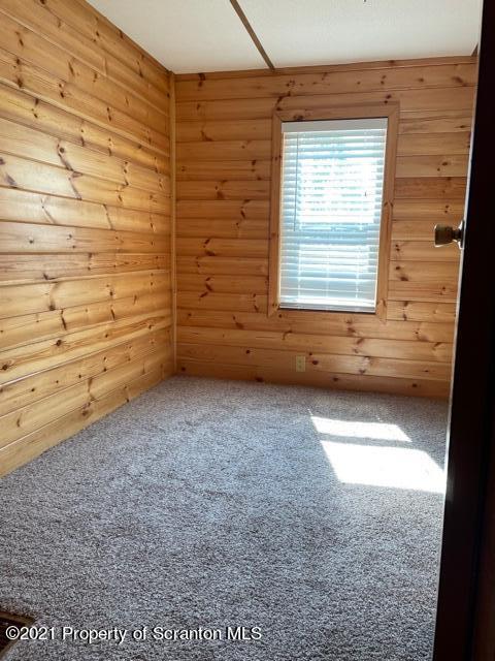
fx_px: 496
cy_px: 330
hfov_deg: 53.1
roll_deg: -0.2
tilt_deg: -8.4
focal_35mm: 26
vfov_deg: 67.3
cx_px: 248
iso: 80
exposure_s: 1/120
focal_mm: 4.2
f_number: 1.6
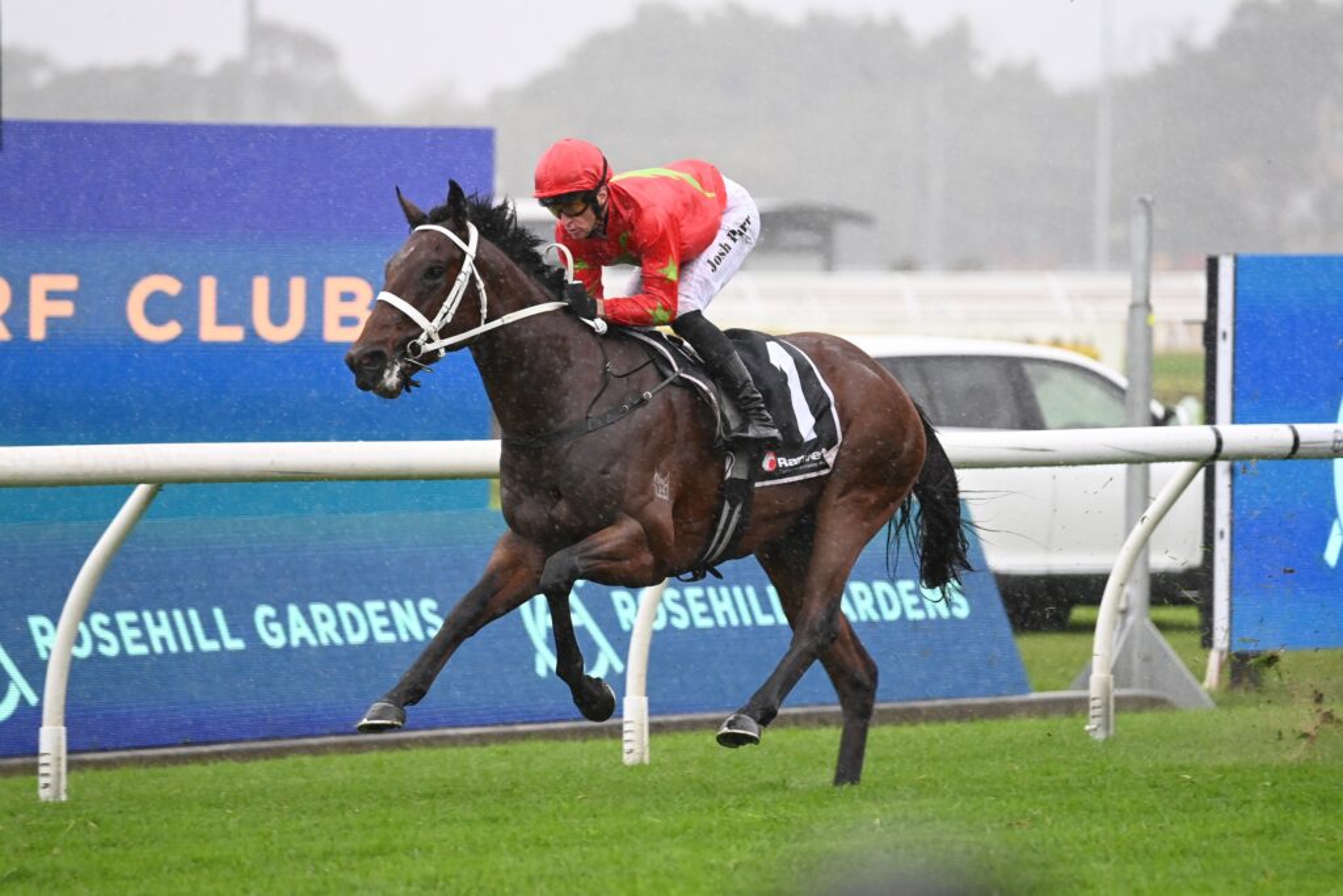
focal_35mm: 340
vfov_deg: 4.0
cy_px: 448
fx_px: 12685
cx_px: 672
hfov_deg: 6.1
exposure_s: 1/1250
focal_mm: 340
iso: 6400
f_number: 5.6
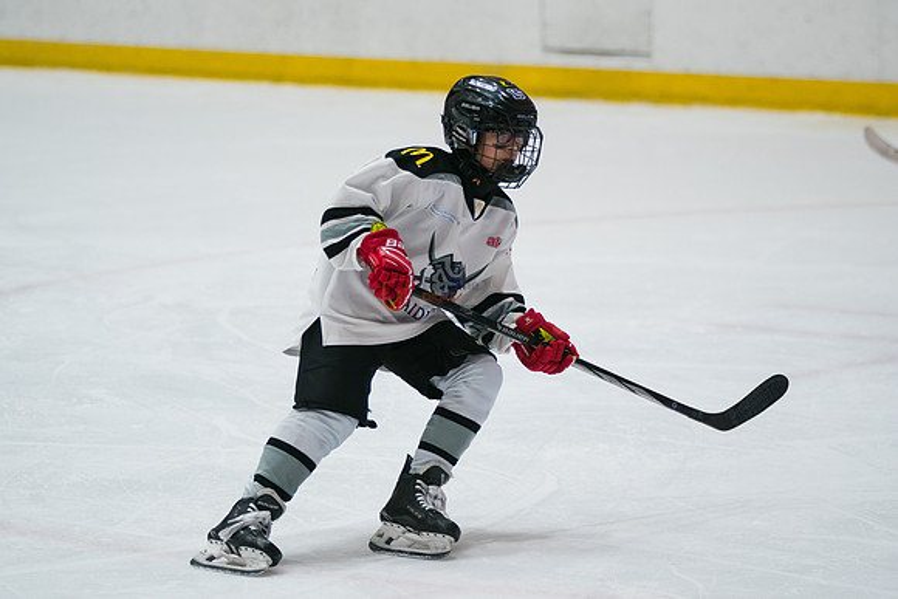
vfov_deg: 6.9
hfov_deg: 10.3
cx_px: 458
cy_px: 281
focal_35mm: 199
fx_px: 4971
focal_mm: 166
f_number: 2.8
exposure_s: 1/1250
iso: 3200
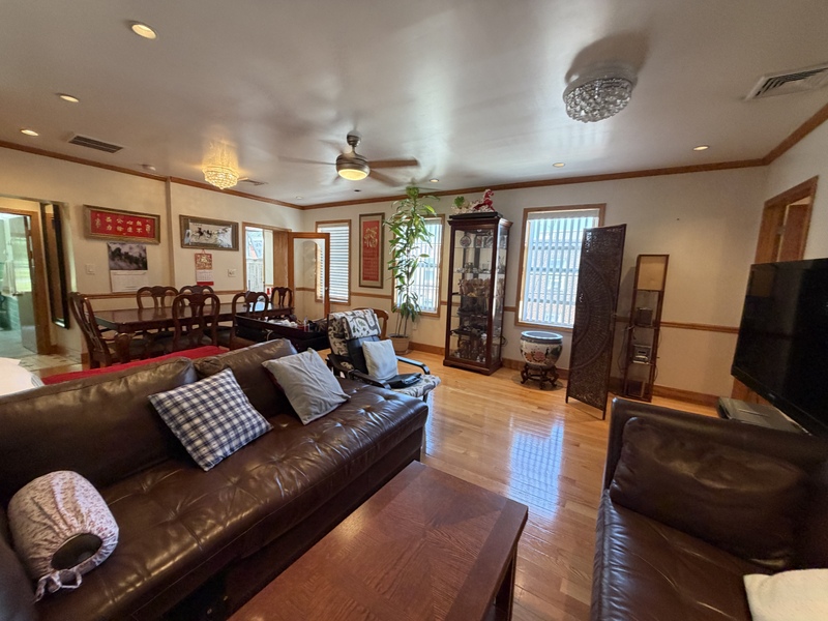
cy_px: 310
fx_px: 335
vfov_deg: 85.7
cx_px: 414
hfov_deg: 102.1
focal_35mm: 14
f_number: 2.2
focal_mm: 2.22
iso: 250
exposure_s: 1/60
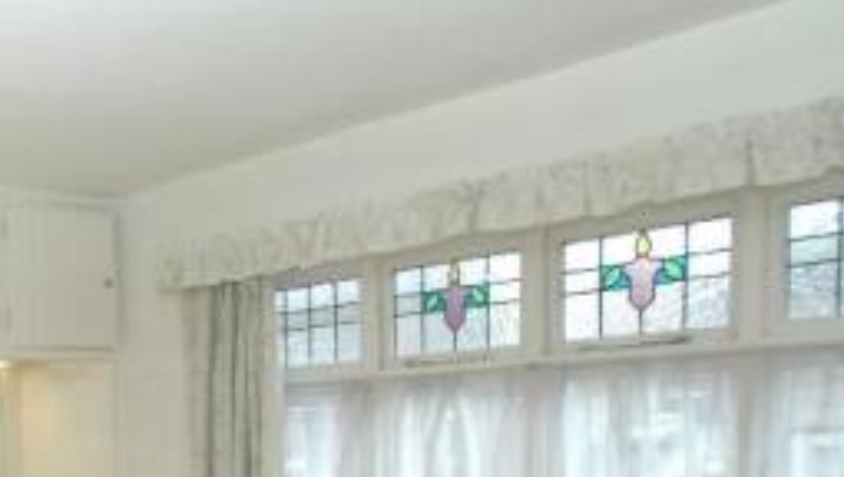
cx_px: -83
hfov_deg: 38.3
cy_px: 537
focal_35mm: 44
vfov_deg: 24.9
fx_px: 993
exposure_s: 1/25
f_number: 4.5
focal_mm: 11
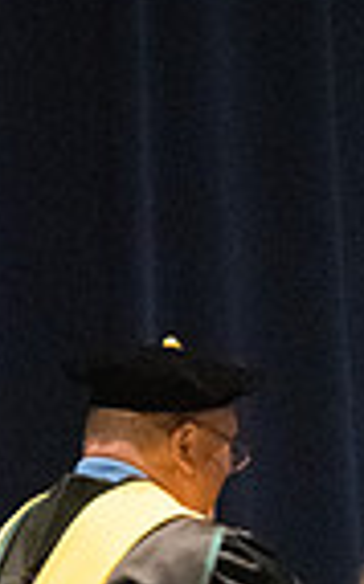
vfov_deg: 2.7
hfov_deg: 1.7
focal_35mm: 768
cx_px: 252
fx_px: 12227
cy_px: 890
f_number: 4.5
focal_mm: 160
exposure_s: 1/250
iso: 8000
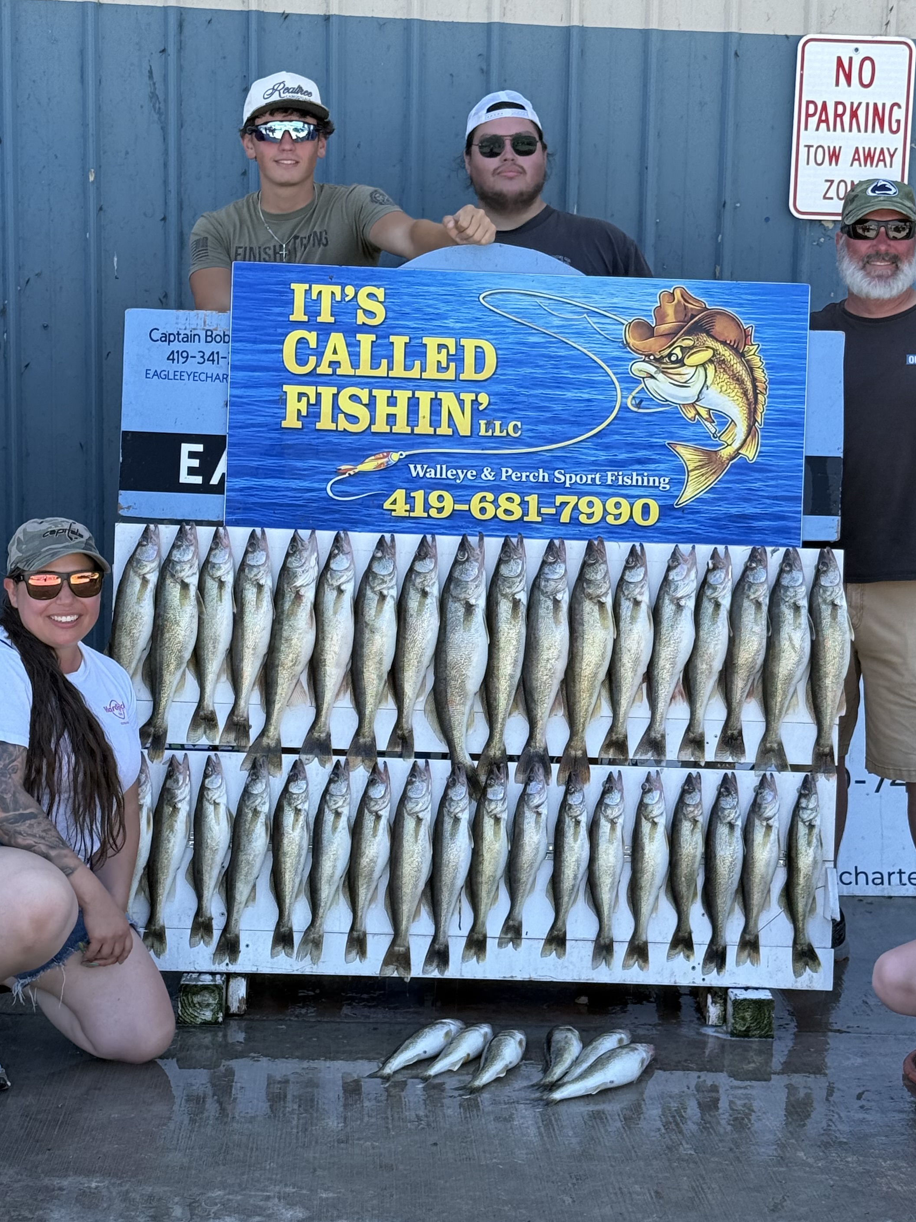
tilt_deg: -7.6
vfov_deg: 28.1
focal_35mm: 69
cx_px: 518
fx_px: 2434
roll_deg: -2.4
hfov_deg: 21.3
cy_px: 696
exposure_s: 1/1513
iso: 80
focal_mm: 6.76
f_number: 1.78
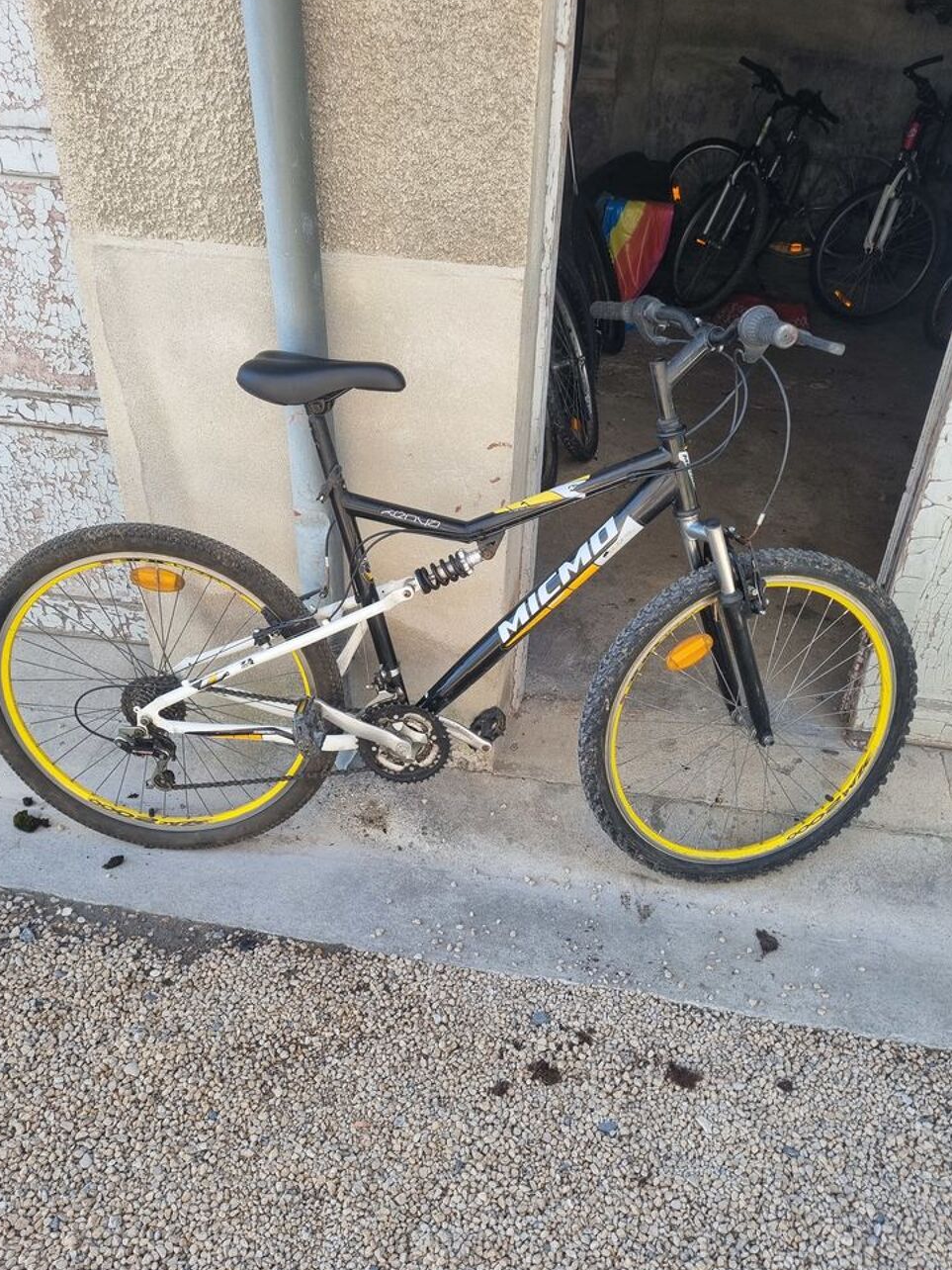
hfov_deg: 51.4
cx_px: 486
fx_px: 990
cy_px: 645
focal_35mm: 27
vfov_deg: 65.3
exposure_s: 1/379
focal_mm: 5.4
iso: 50
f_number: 1.8
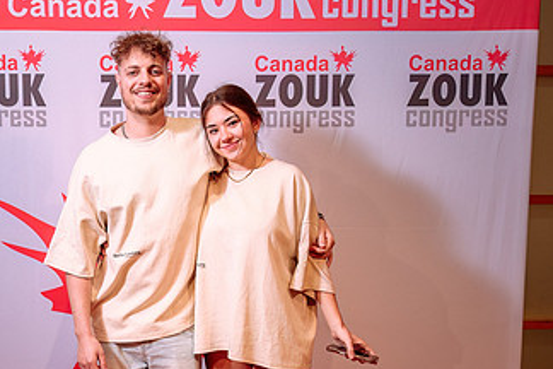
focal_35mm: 56
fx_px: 860
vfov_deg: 24.0
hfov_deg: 35.4
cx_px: 195
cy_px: 267
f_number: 4.5
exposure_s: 1/100
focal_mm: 28
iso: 500
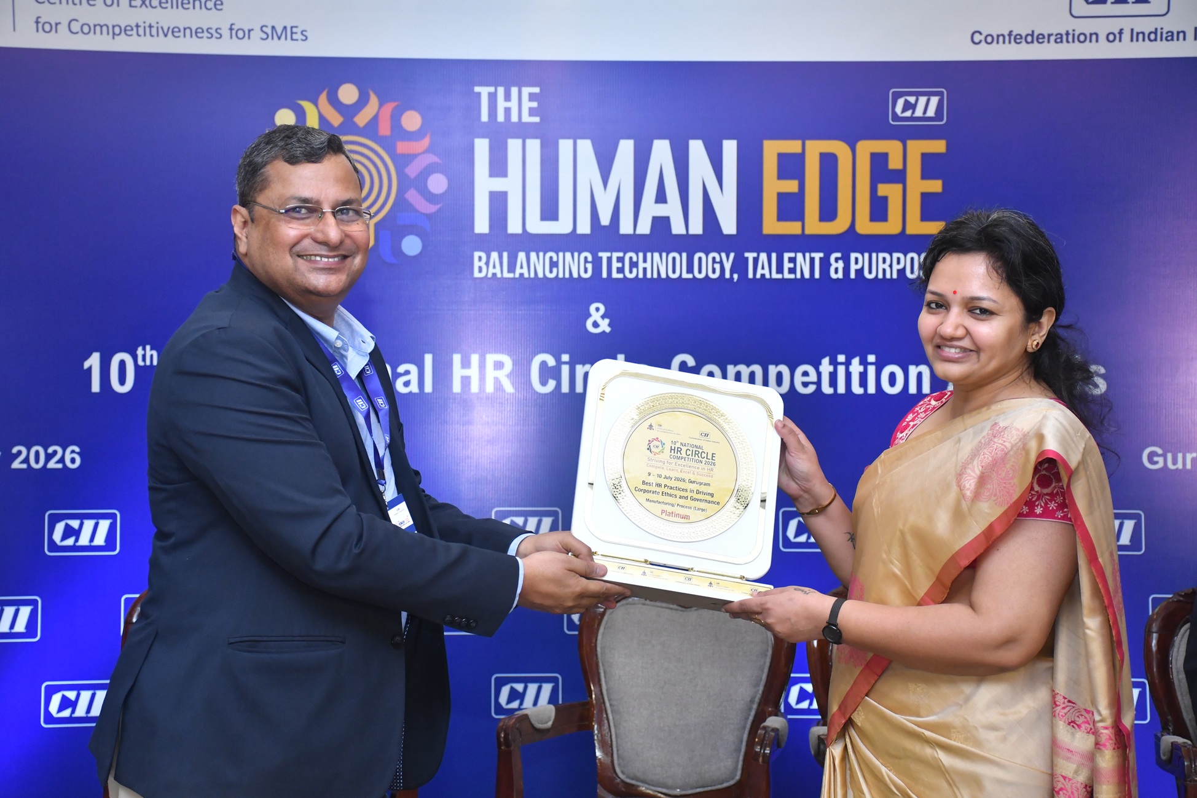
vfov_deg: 18.9
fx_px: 2394
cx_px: 598
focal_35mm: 72
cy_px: 399
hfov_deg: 28.1
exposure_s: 1/160
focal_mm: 48
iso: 1600
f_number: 5
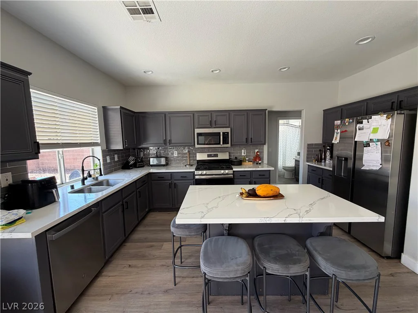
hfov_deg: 102.1
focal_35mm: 14
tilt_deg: -6.1
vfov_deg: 85.7
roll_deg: +1.3
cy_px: 156
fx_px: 169
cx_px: 209
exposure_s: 1/121
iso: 125
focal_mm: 2.22
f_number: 2.2
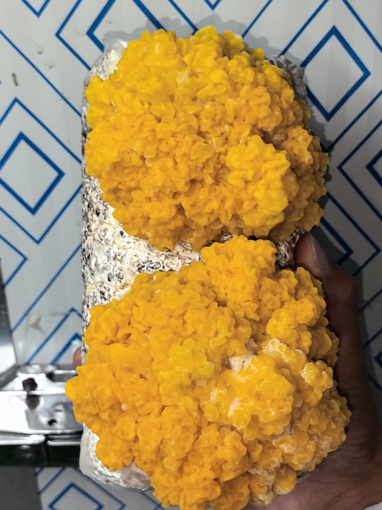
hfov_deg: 27.0
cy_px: 255
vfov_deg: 35.5
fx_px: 795
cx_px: 191
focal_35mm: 54
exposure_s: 1/100
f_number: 2
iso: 160
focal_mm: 5.72
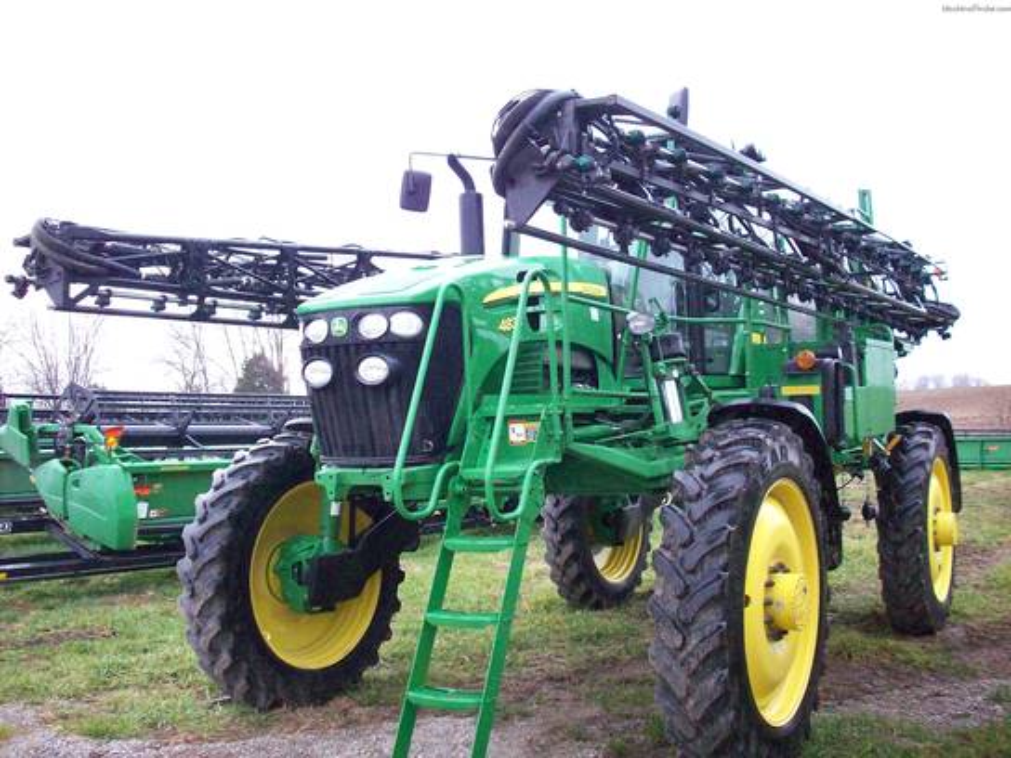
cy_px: 379
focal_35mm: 37
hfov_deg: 50.1
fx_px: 1081
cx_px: 506
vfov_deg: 38.7
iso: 400
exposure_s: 1/128
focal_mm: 6.2
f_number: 2.8
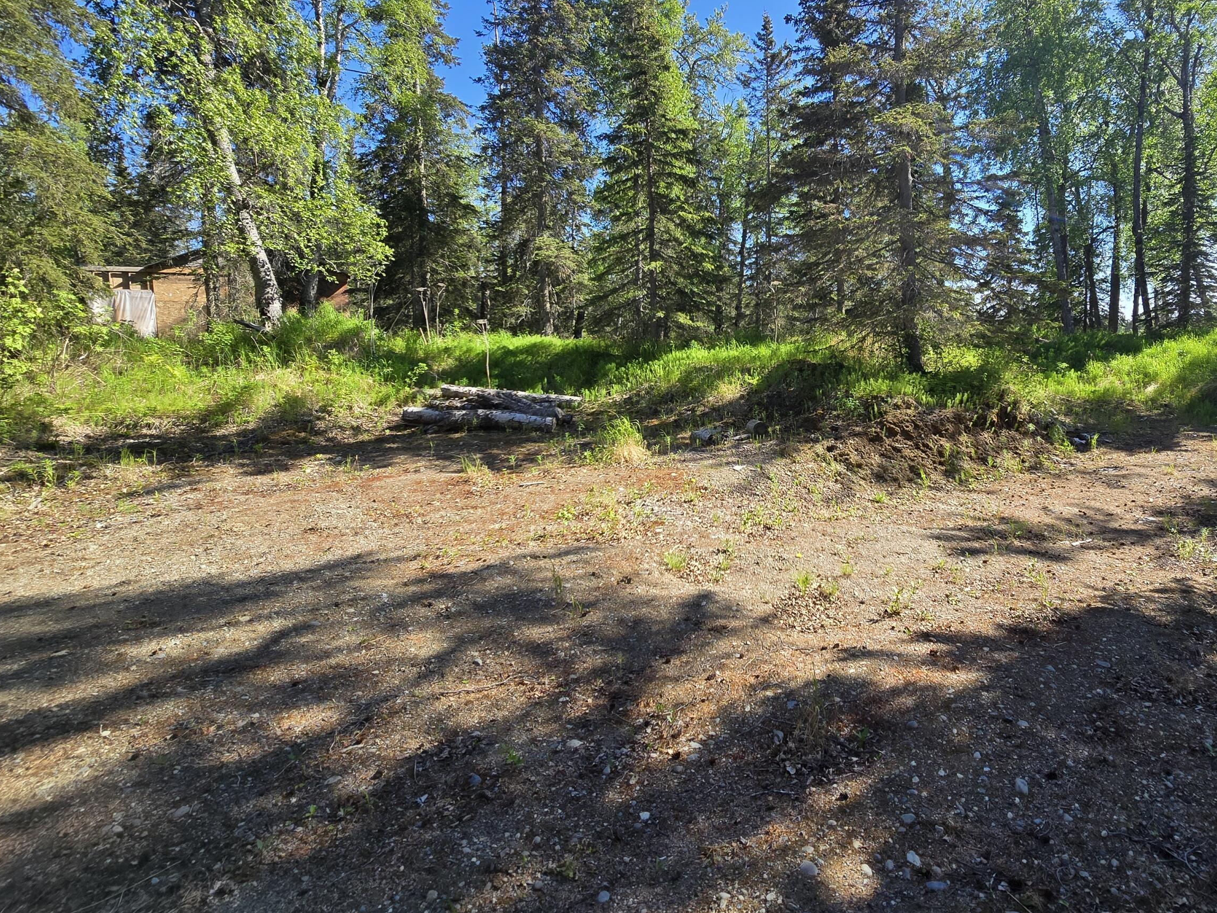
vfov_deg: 74.3
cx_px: 758
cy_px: 390
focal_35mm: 17
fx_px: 598
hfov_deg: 89.3
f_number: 2.2
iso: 50
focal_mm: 2.2
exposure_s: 1/779
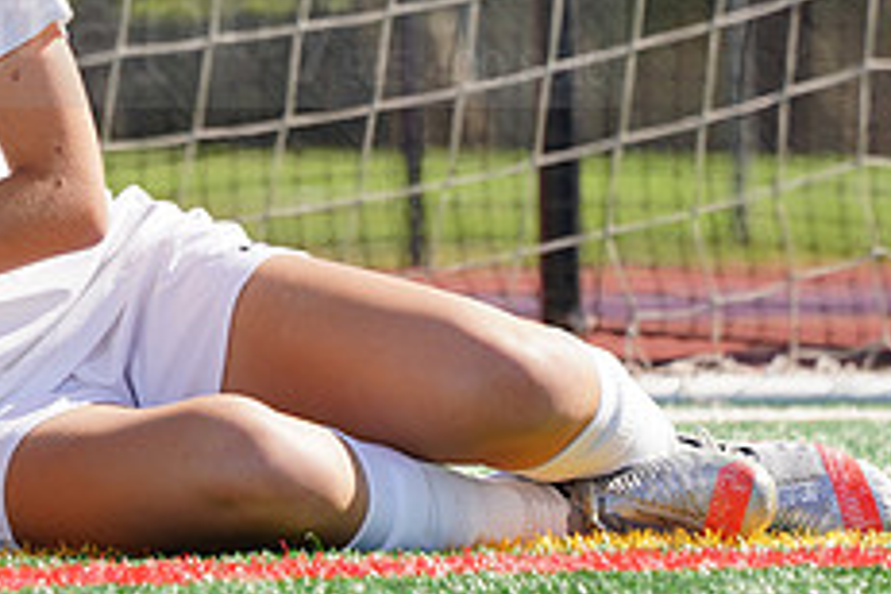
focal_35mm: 714
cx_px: -123
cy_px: -8
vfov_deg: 1.9
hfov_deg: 2.9
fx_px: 17670
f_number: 11
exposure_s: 1/250
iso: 200
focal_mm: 285
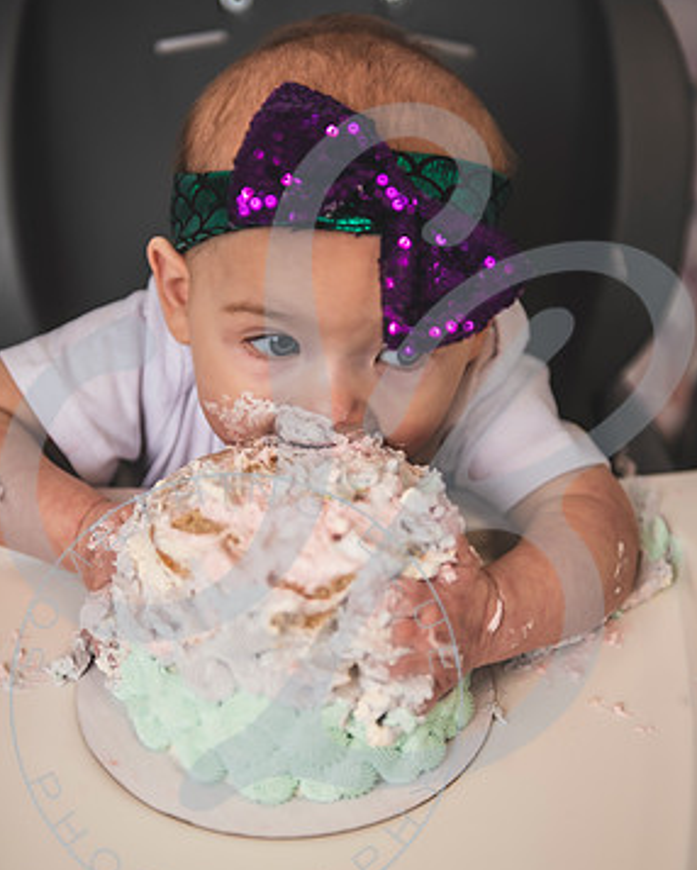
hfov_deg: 21.6
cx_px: 346
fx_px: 1829
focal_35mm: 71
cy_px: 514
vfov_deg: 26.7
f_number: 2.8
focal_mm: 60
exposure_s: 1/160
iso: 250
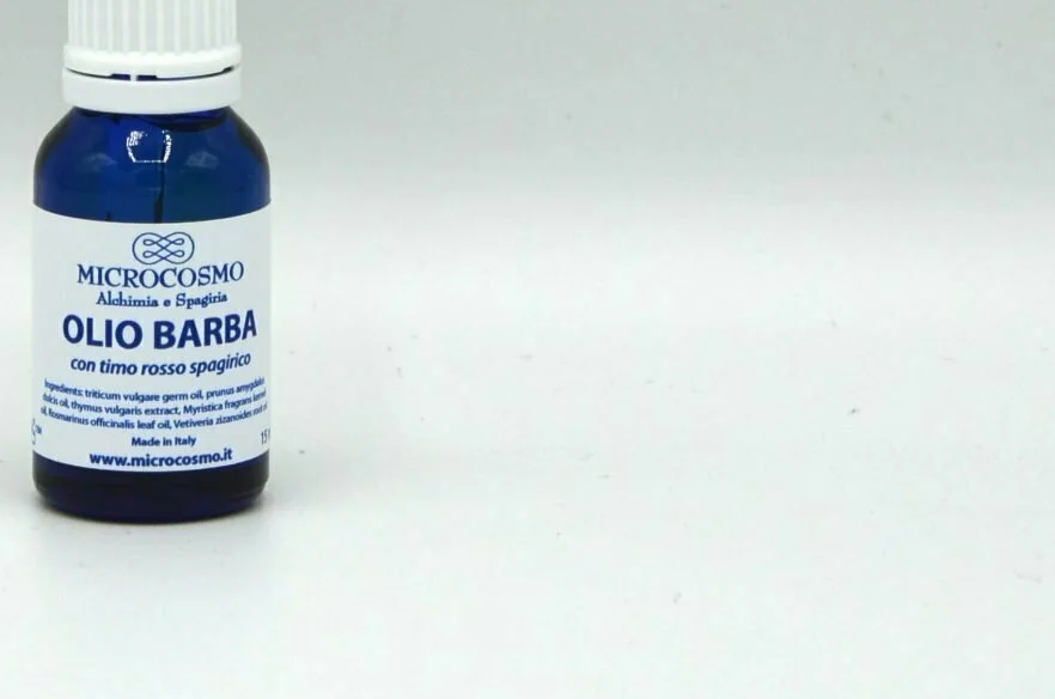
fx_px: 7895
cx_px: 172
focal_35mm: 270
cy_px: -208
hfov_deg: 7.6
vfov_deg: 5.0
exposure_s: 1/500
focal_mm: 62
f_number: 8
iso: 125
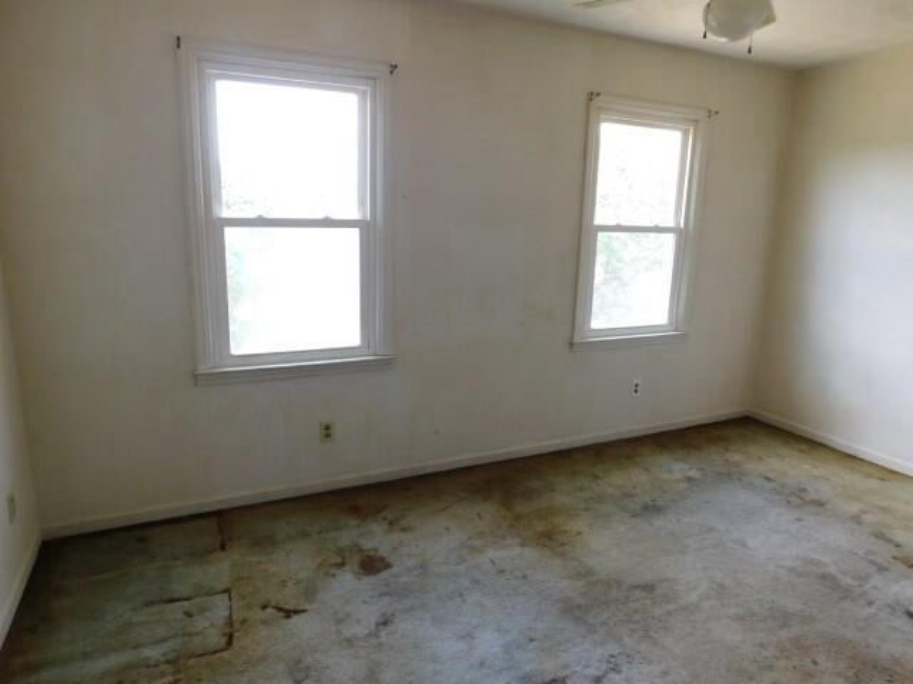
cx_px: 456
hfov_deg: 73.9
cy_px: 342
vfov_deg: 58.9
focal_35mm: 23
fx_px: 607
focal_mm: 4
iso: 125
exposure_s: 1/50
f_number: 3
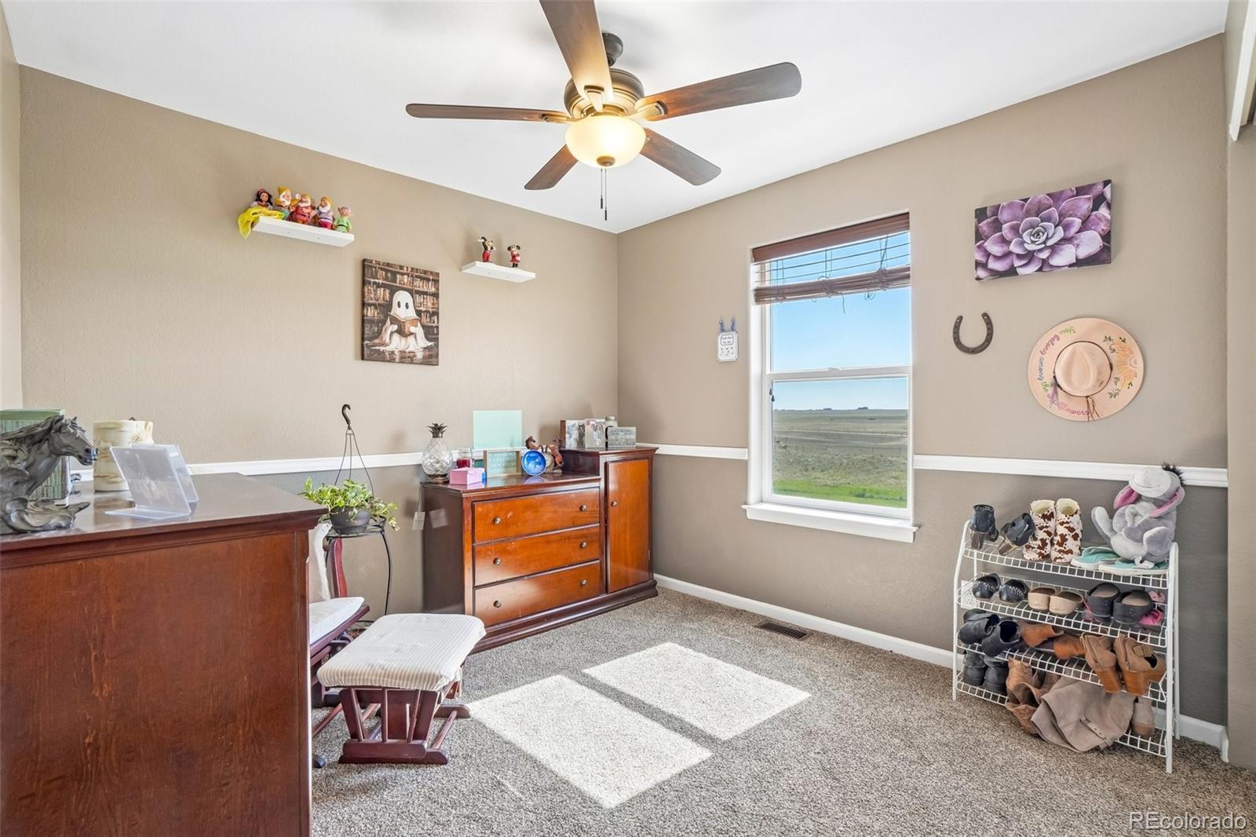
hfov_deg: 100.4
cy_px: 418
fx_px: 523
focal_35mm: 15
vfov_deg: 77.3
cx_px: 628
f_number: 8
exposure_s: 1/60
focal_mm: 10
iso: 400
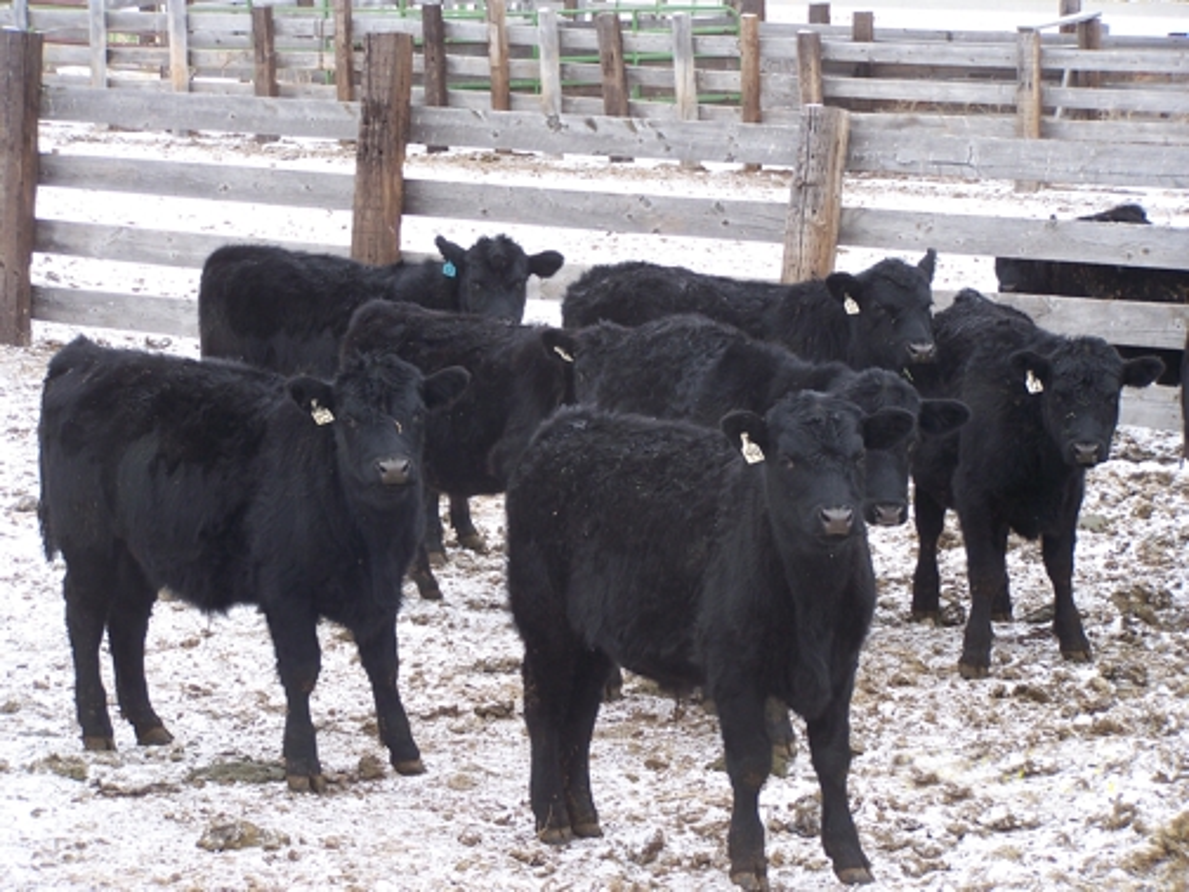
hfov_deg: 16.8
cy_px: 446
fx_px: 4019
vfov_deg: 12.7
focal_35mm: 117
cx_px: 594
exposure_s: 1/125
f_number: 3.2
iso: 80
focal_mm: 19.4
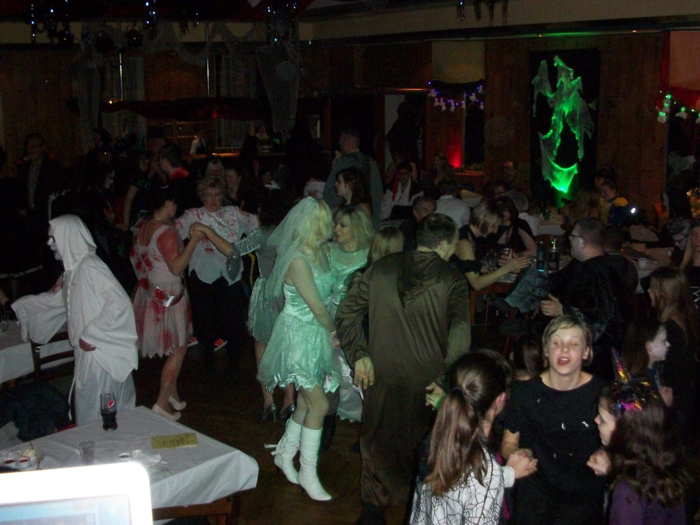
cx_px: 354
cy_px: 258
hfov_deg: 44.8
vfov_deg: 34.4
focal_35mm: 42
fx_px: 849
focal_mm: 6.3
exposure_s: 1/125
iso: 400
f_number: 3.1
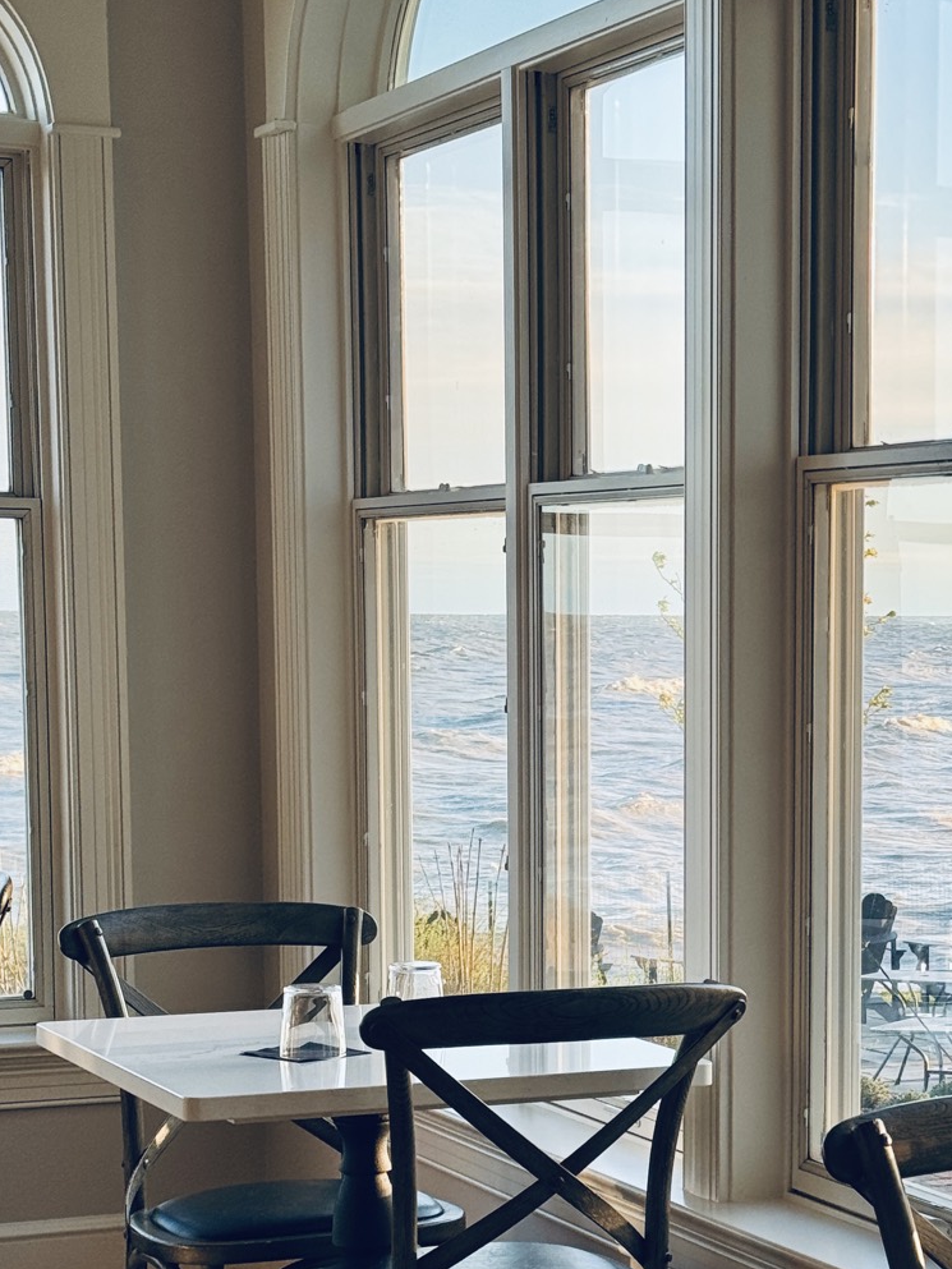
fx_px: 3190
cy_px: 939
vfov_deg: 22.3
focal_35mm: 87
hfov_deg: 16.8
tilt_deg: -6.9
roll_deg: -0.5
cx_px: 779
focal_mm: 6.76
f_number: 1.78
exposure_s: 1/454
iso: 64
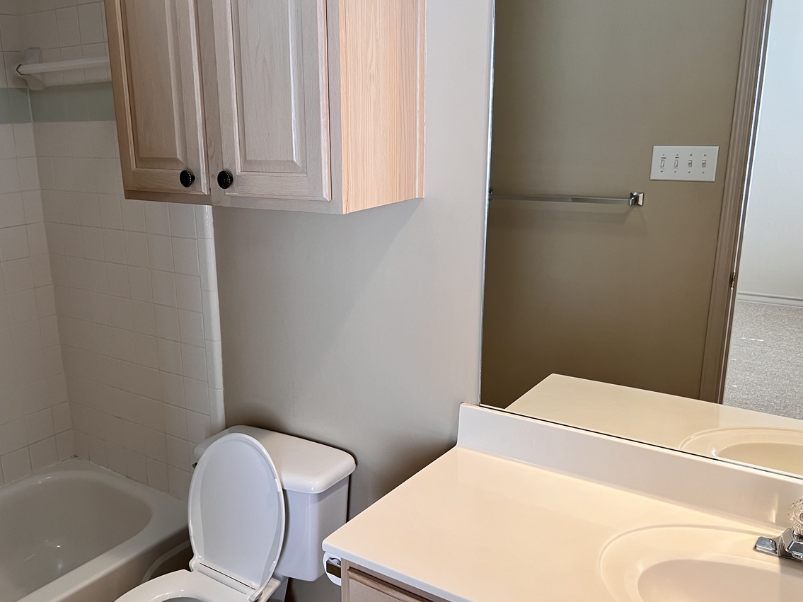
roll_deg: +2.5
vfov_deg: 42.9
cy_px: 330
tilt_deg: -16.5
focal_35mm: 33
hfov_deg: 54.7
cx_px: 301
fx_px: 765
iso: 100
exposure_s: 1/60
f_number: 1.5
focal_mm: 5.7
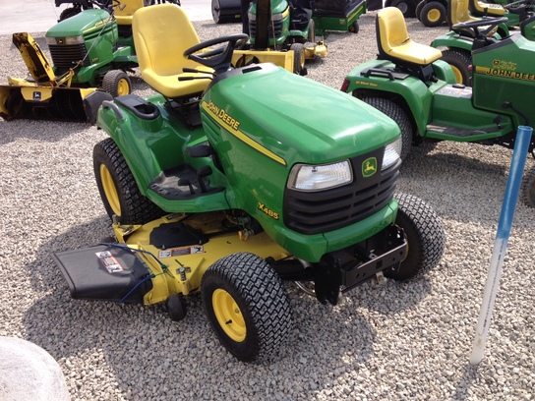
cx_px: 268
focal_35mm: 35
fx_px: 541
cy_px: 200
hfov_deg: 52.6
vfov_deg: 40.7
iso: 50
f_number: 2.4
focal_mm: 4.28
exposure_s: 1/1175
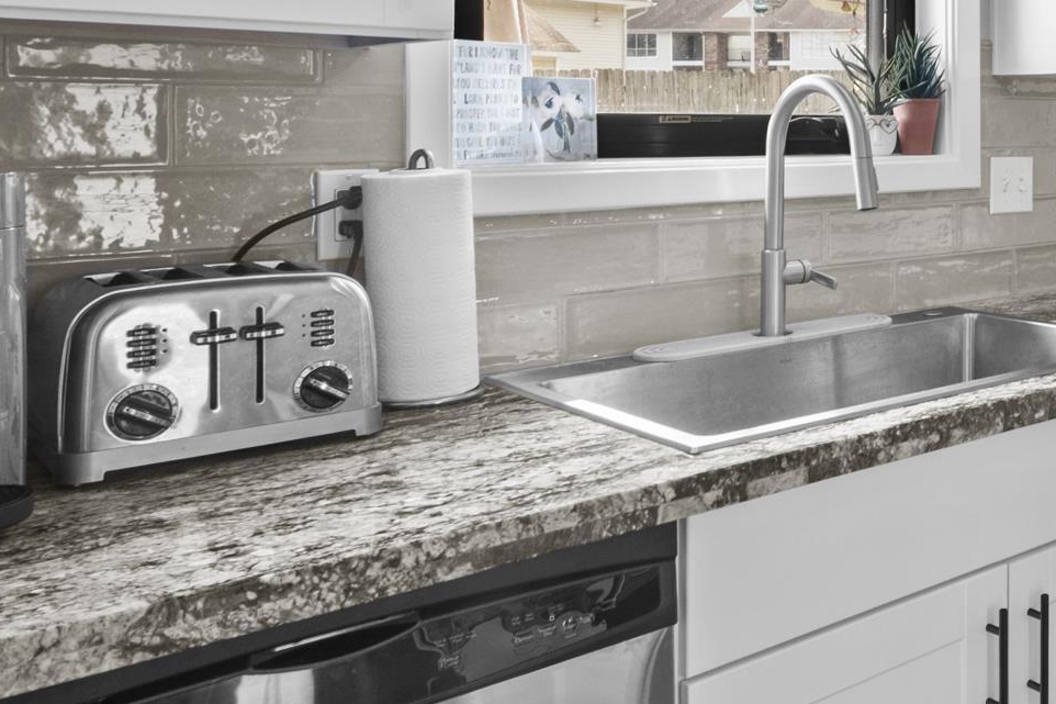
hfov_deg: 40.3
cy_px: 107
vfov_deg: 32.9
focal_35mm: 39
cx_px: 1155
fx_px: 1144
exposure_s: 1/1.67
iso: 400
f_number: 8
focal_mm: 10
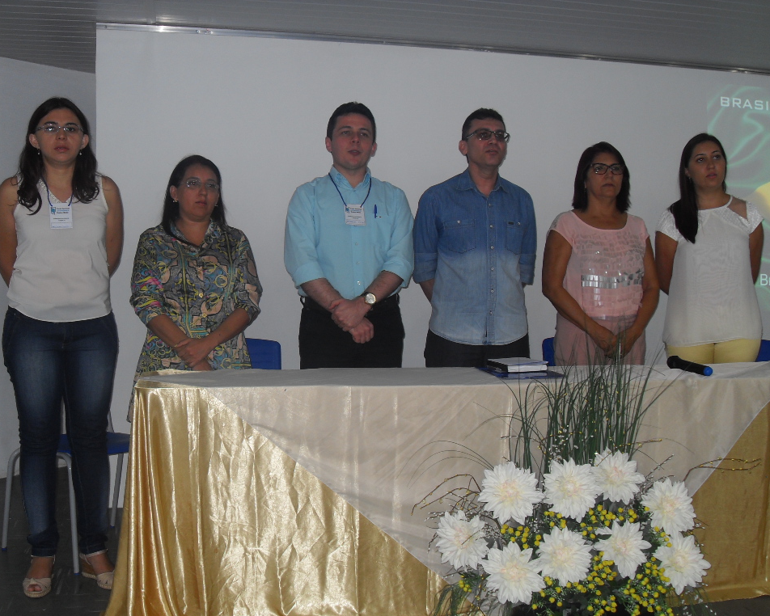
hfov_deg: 43.8
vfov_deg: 35.7
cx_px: 404
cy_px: 310
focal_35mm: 42
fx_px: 957
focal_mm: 7.1
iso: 100
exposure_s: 1/45
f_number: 3.1
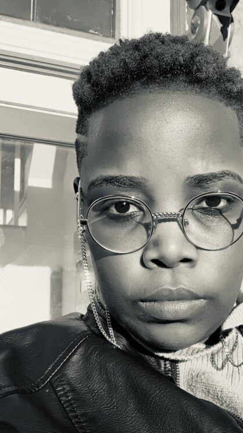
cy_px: 263
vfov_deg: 42.7
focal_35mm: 48
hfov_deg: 24.8
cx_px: 163
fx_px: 550
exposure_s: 1/383
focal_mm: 2.87
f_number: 2.2
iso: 16
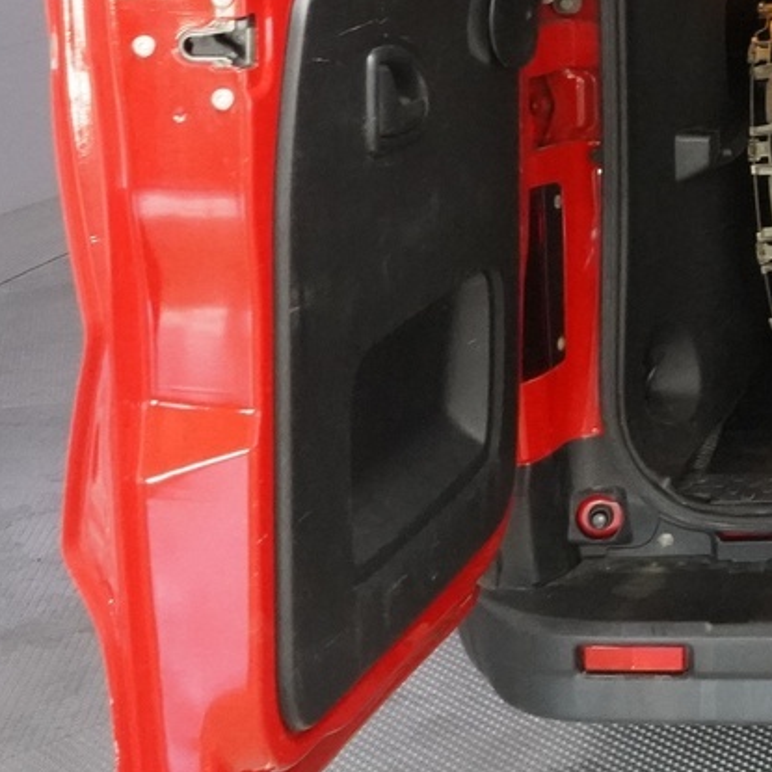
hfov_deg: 16.4
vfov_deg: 17.9
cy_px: -113
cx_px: 1289
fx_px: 2347
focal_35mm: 93
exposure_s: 1/40
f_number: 13
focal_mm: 28
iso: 12800
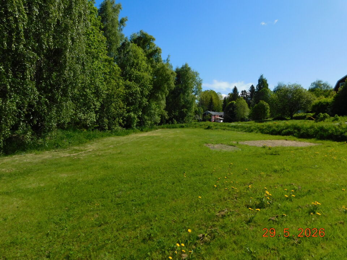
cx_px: 174
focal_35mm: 23
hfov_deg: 73.9
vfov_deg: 58.9
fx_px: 231
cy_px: 130
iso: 125
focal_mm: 4
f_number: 6
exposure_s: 1/500
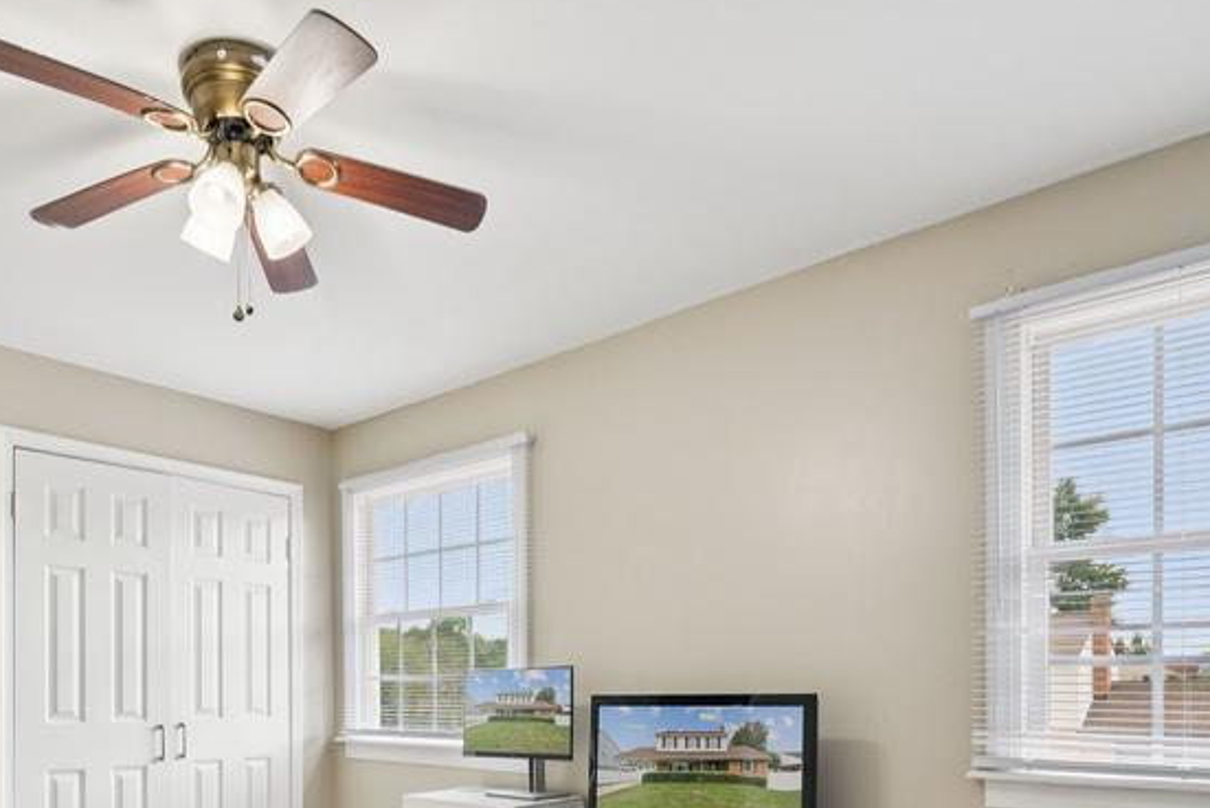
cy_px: 717
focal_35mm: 26
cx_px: 479
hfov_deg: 68.6
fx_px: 874
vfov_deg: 45.3
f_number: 7.1
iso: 400
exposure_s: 1/50
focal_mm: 14
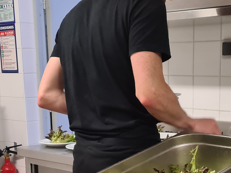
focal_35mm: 82
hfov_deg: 23.8
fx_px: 547
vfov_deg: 17.2
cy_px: 205
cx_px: 140
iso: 200
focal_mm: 5.4
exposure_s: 1/50
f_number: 1.8
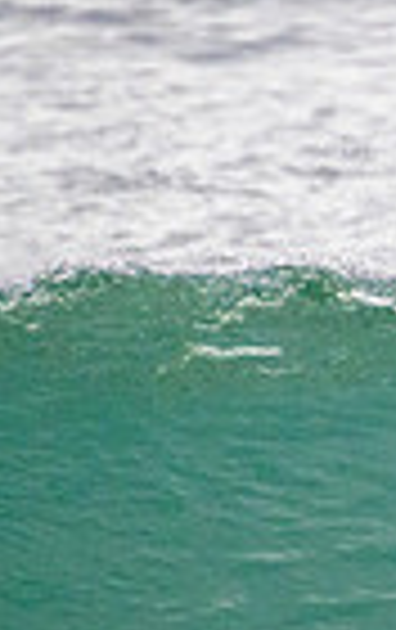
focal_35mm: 3378
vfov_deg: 0.6
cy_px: 533
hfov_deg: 0.4
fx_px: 58092
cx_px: 1152
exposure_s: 1/2000
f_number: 11
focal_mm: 800
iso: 4500
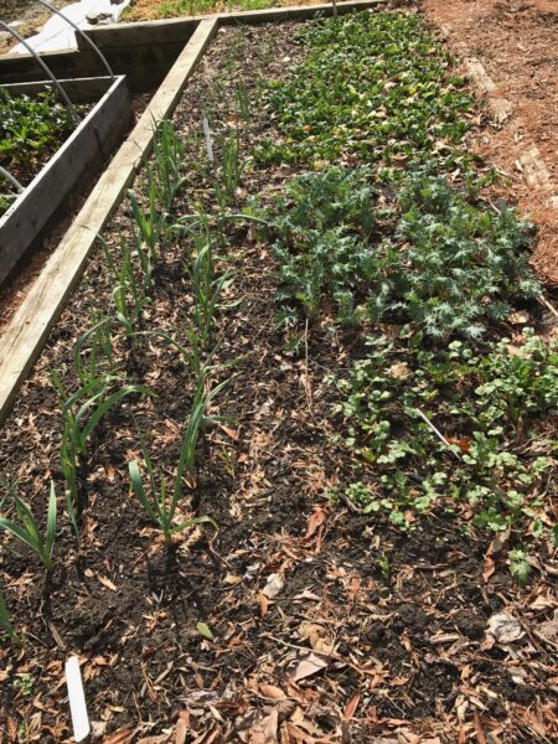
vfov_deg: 63.4
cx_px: 279
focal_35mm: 28
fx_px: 602
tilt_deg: -39.0
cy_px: 372
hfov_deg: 49.7
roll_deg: +7.0
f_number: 1.8
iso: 20
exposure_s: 1/1244
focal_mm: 3.99
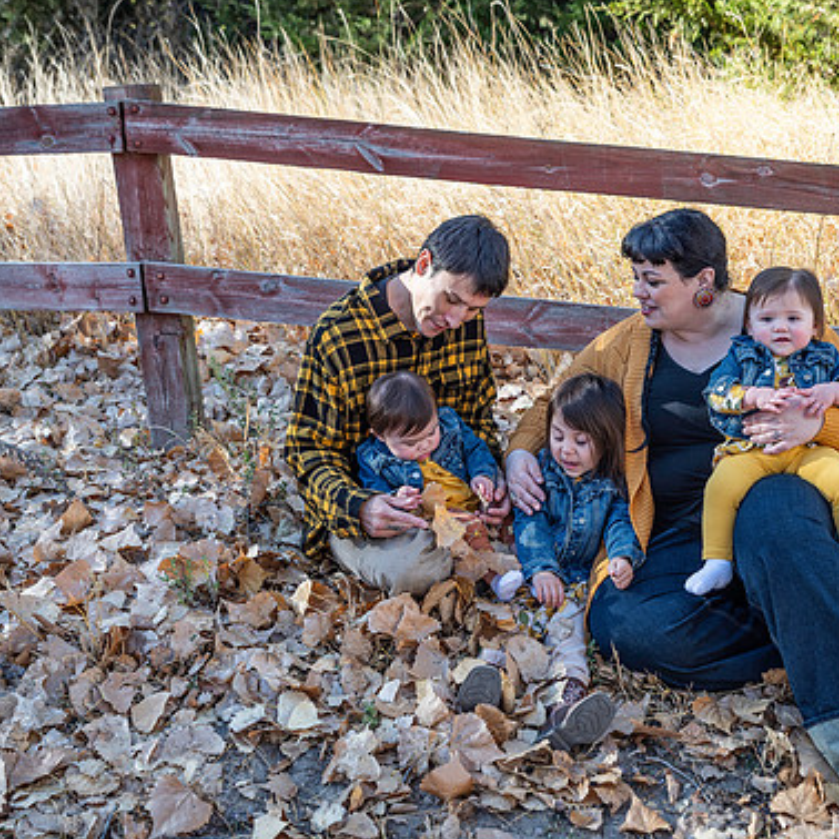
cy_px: 416
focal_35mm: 47
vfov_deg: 36.1
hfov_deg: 35.8
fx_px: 1289
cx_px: 535
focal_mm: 36
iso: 50
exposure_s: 1/125
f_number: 5
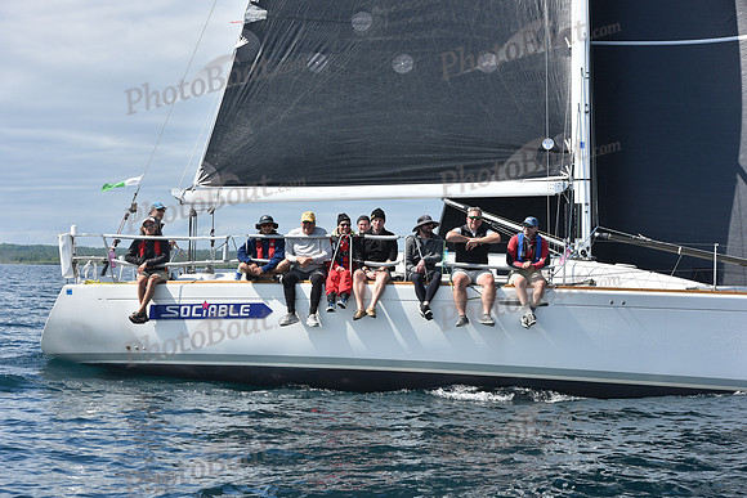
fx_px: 1660
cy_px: 249
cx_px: 374
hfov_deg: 25.4
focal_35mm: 80
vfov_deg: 17.1
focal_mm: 80
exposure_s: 1/800
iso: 250
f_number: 9
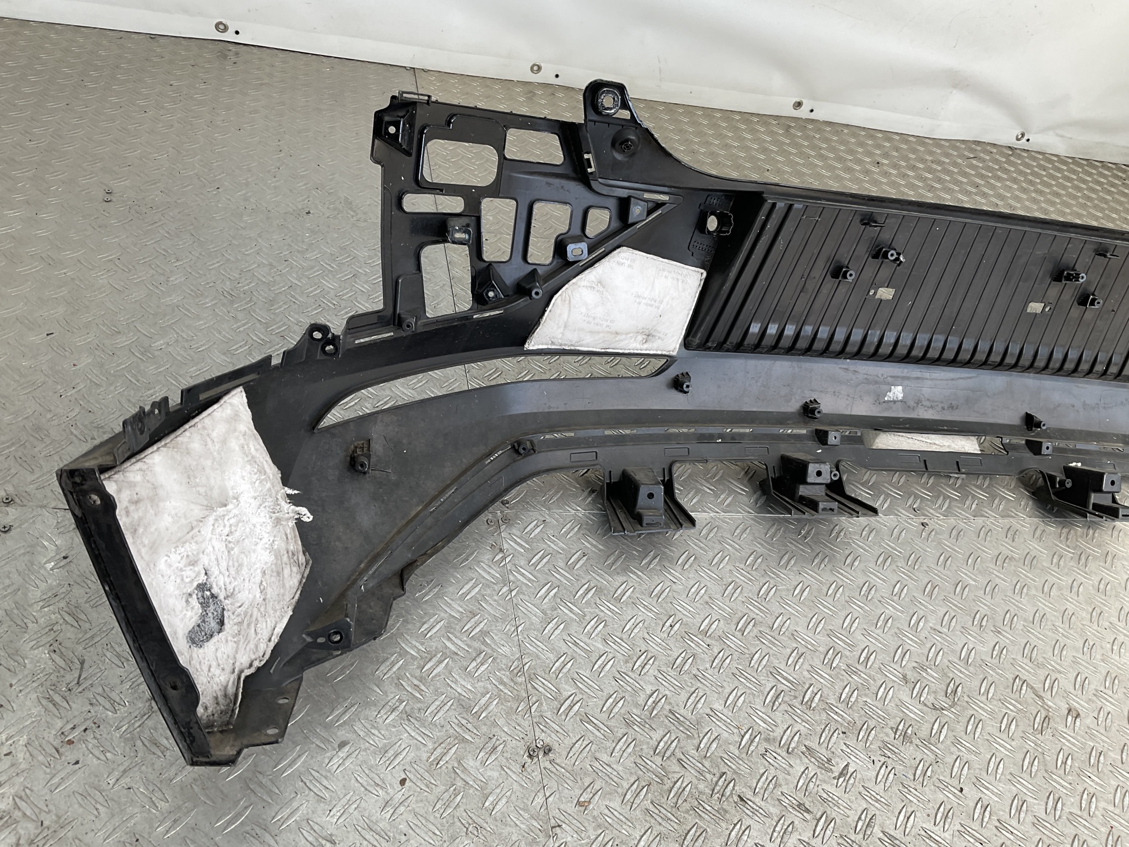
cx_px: 564
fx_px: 946
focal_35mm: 29
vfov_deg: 48.2
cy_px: 424
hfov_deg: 61.7
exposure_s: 1/131
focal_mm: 3
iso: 16
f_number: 1.8
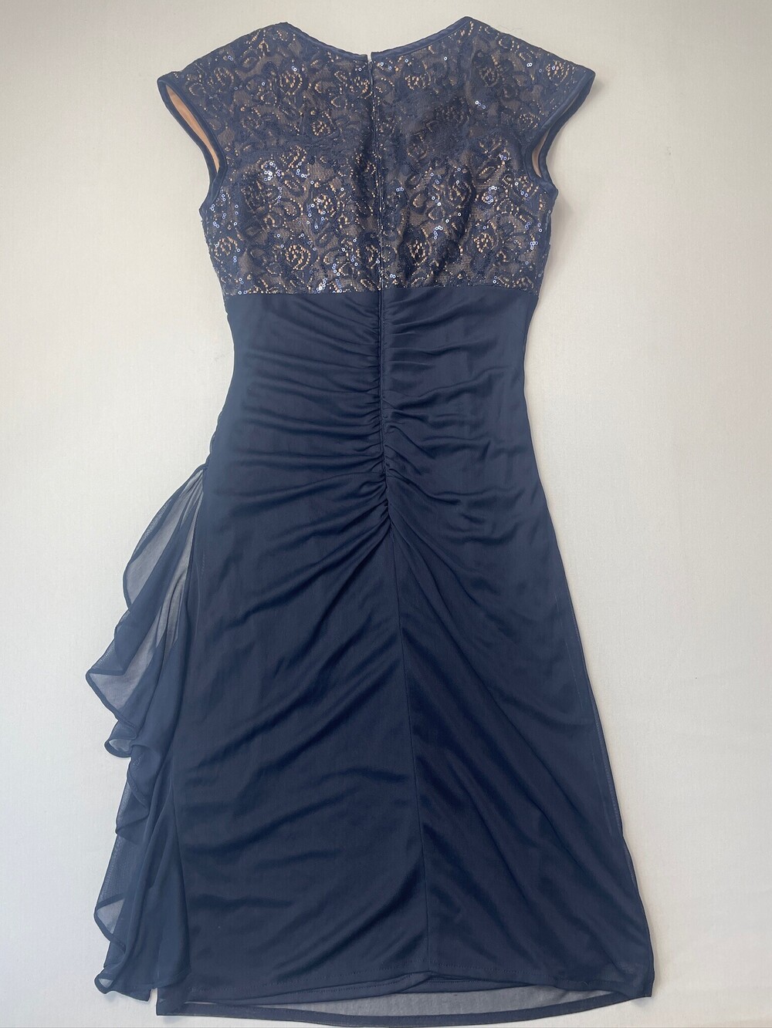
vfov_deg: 67.3
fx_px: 773
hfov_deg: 53.1
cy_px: 514
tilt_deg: -55.2
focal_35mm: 26
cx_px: 386
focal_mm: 4.2
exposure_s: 1/120
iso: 50
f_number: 1.6
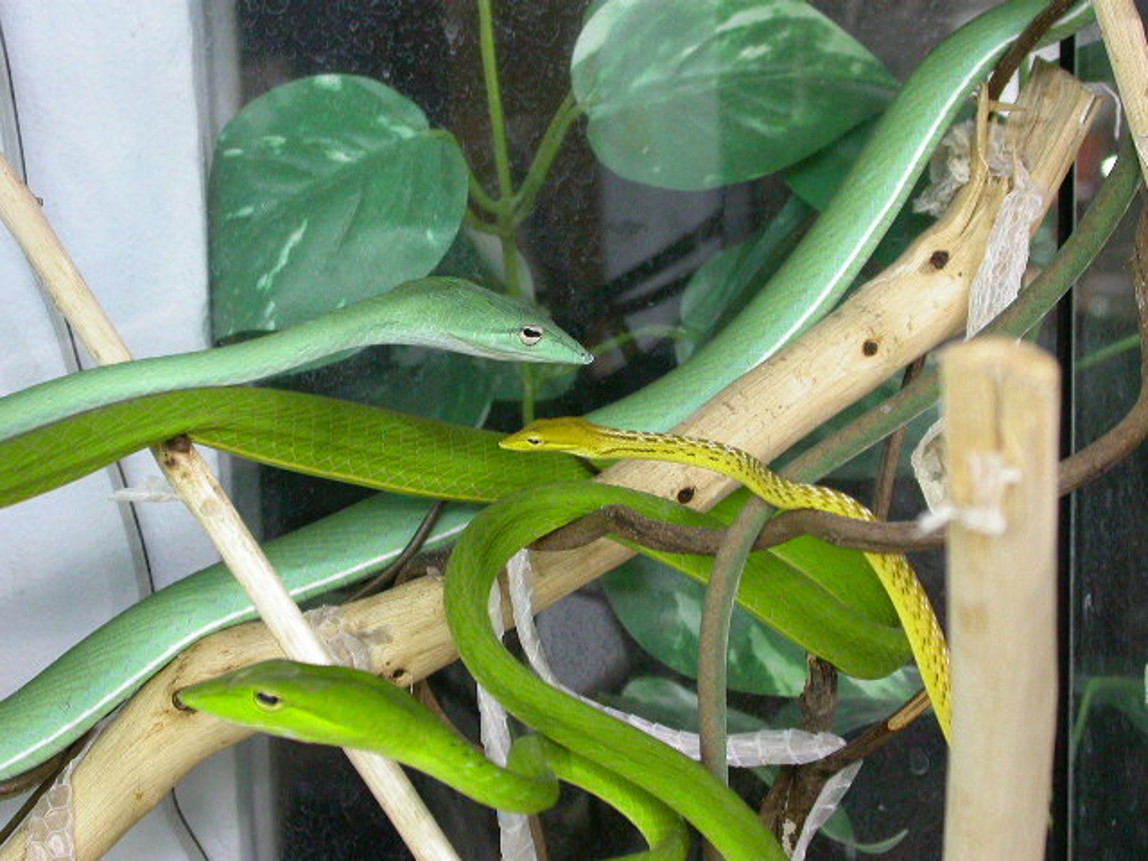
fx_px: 2355
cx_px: 574
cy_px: 430
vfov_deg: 20.7
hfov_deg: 27.4
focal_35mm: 71
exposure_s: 1/3.4
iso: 400
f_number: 3.3
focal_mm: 14.7
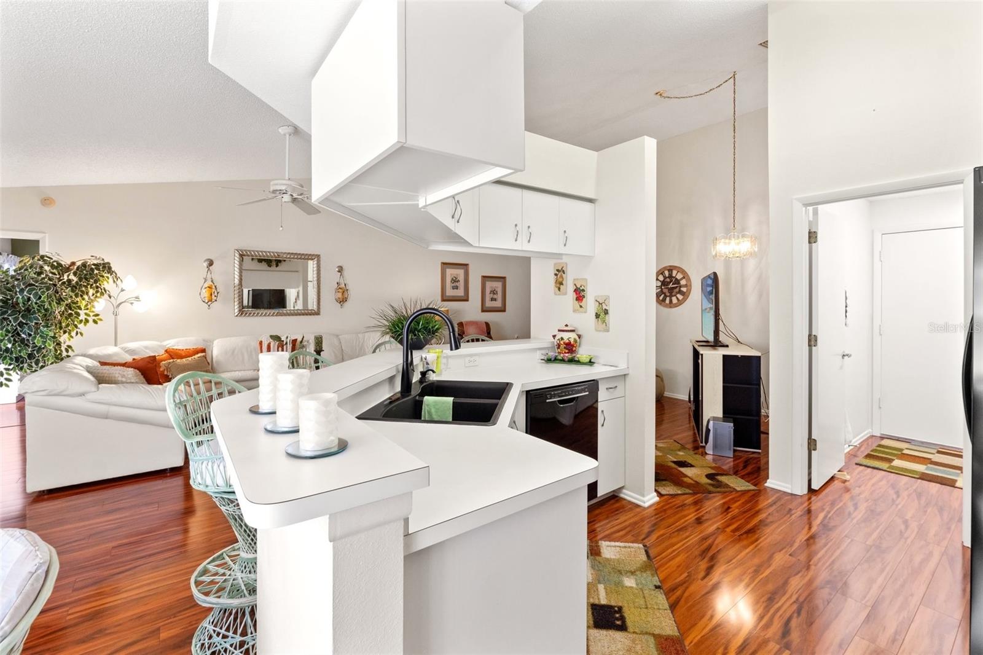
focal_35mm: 15
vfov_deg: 77.3
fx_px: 409
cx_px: 492
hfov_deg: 100.4
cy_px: 328
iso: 400
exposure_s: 1/8
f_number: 8
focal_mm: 10
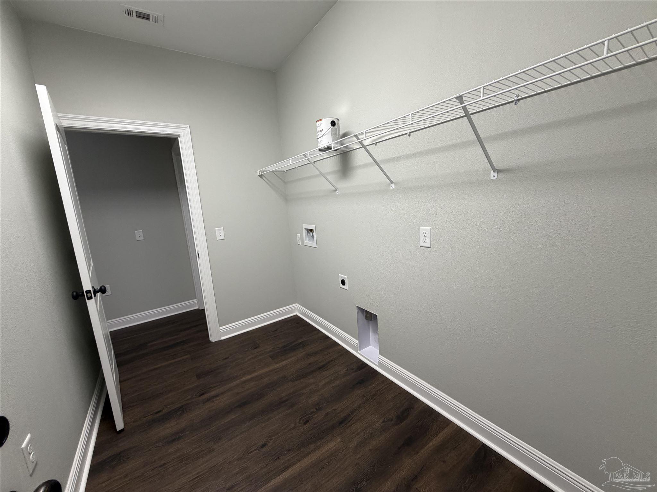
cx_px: 328
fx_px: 266
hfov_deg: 102.1
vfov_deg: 85.7
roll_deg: +4.5
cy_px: 246
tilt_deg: -8.3
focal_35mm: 14
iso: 200
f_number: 2.2
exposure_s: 1/120
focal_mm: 2.22
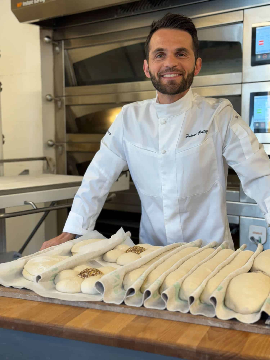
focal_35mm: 48
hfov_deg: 30.3
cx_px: 135
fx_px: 499
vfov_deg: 39.7
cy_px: 180
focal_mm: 6.8
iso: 80
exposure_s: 1/100
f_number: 1.8
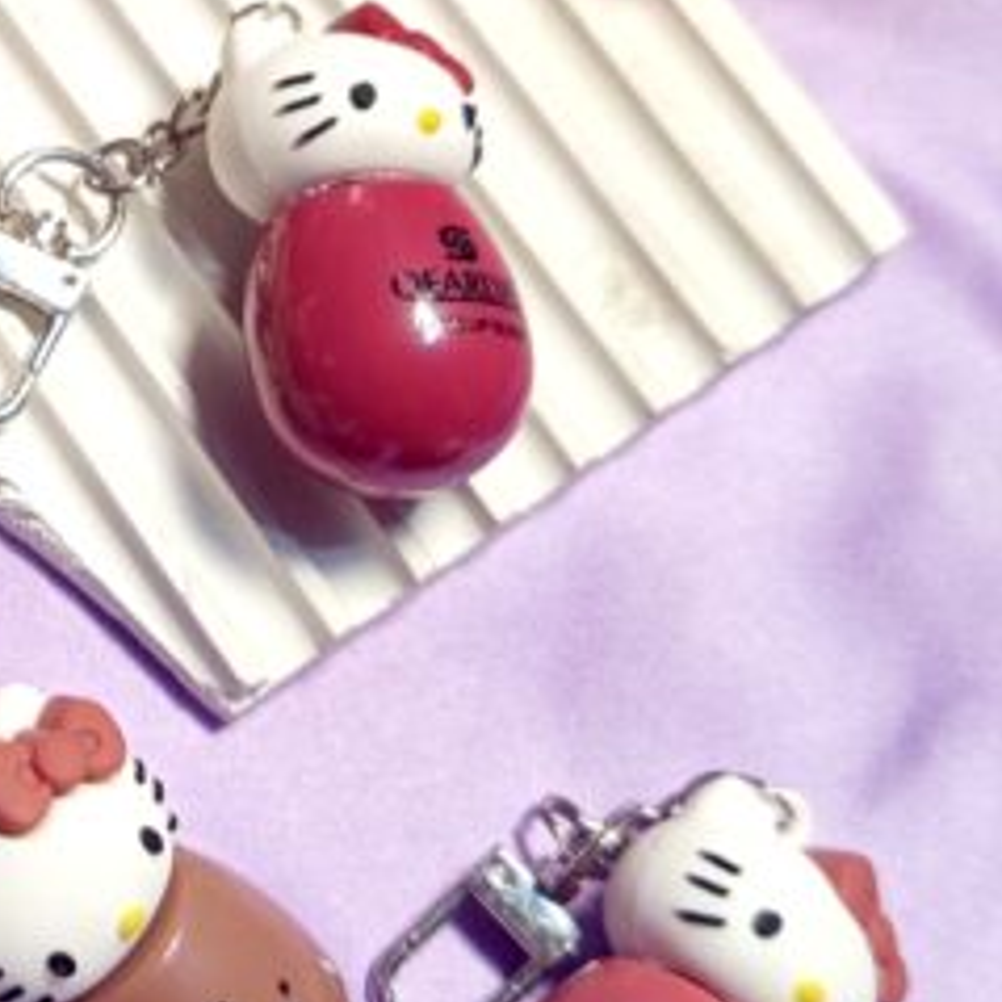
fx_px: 2718
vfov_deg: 20.7
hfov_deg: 19.6
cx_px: -218
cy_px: 218
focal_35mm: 83
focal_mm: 5.24
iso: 351
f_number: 1.7
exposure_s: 1/40
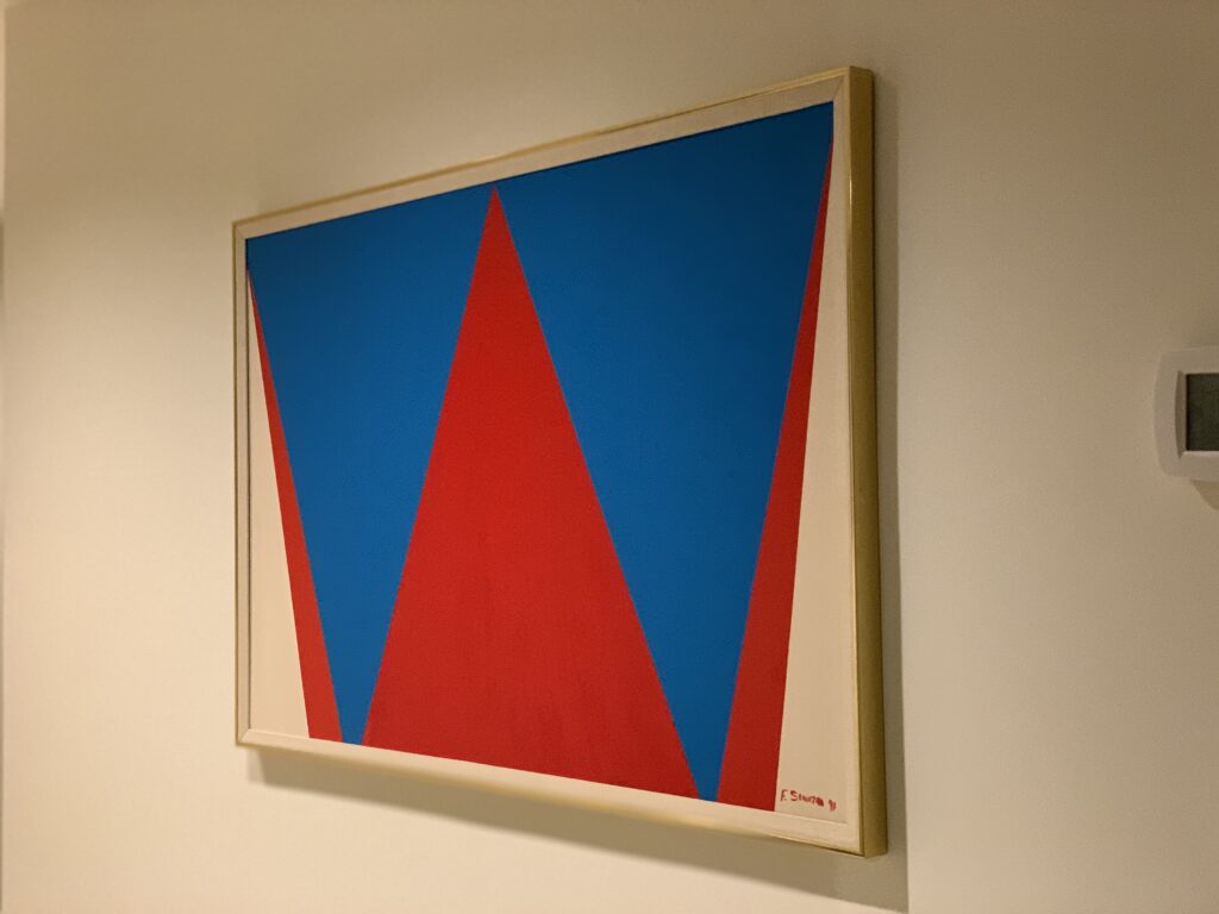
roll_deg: -0.8
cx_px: 610
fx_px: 1831
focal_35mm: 52
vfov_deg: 28.0
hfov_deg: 36.8
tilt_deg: +1.2
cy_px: 457
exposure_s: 1/40
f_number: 2.4
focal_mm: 6
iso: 400
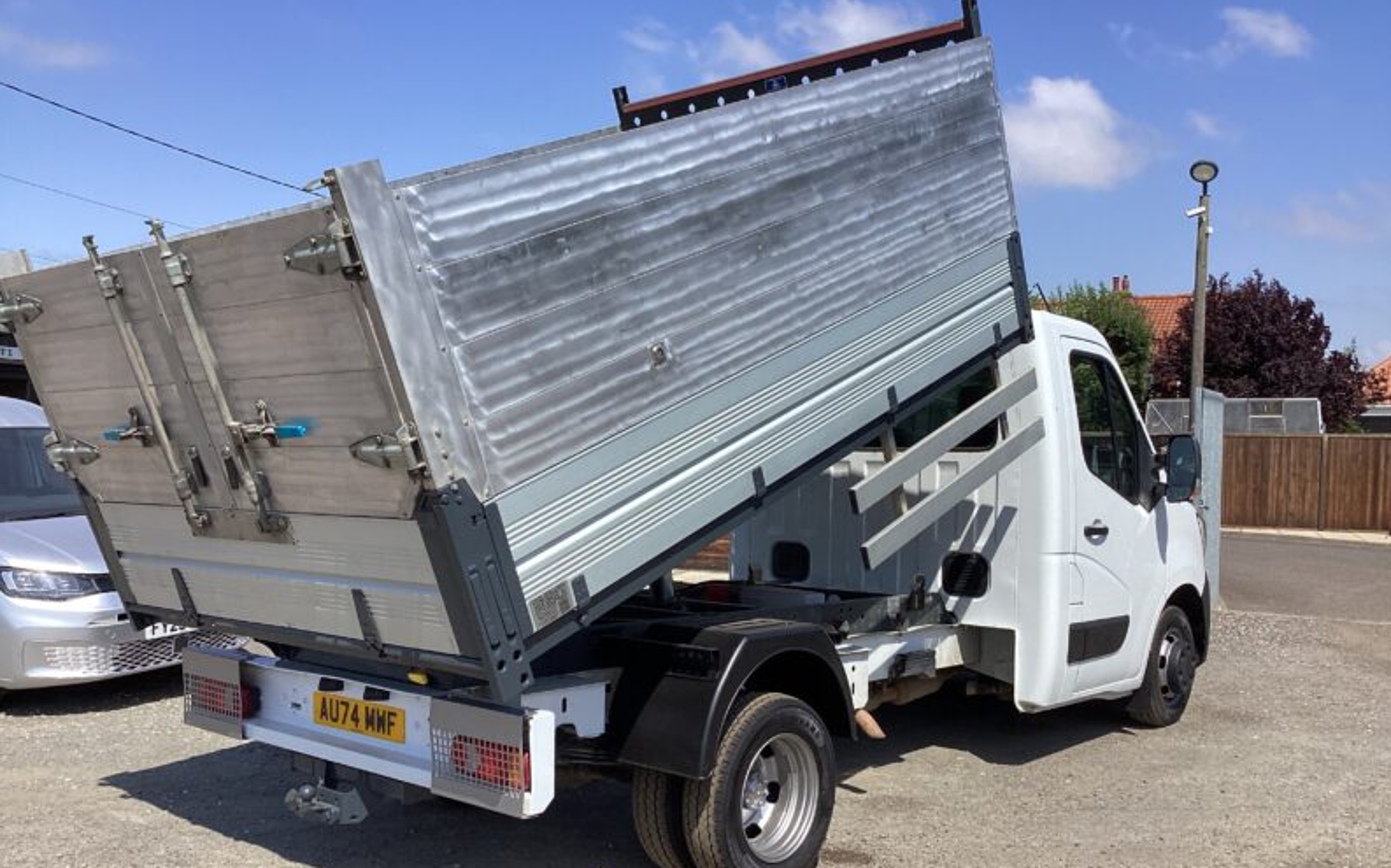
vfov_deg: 38.2
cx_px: 696
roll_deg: -0.9
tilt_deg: -1.6
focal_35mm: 33
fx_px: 1251
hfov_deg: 58.2
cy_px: 501
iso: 25
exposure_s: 1/1538
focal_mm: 3.3
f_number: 2.4
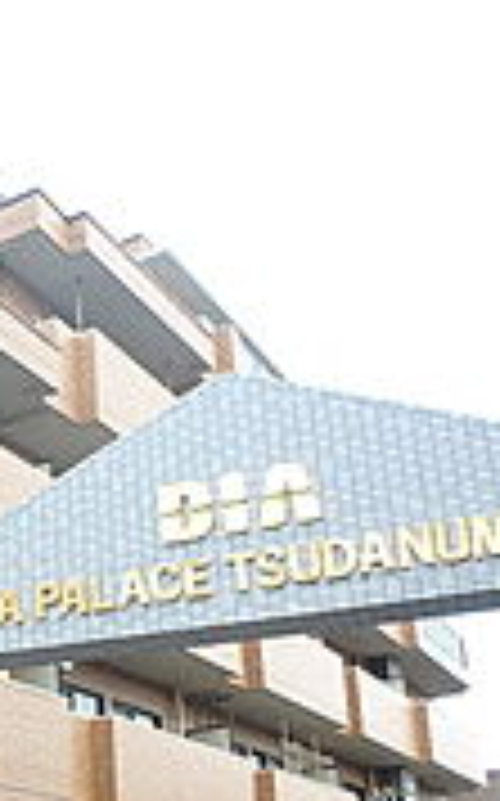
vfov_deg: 39.1
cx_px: -54
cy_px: 616
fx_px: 1092
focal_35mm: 50
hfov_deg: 24.1
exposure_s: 1/400
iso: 125
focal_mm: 3.7
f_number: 3.5
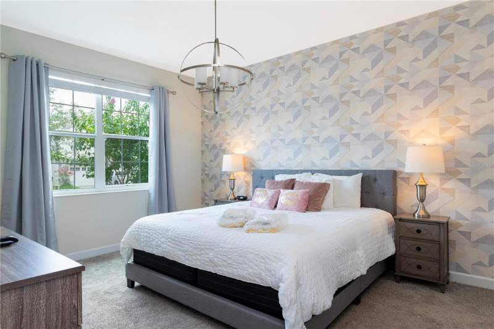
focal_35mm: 22
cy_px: 164
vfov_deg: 57.2
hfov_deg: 78.6
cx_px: 247
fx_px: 302
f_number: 11
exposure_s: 1/15
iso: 1000
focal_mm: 22
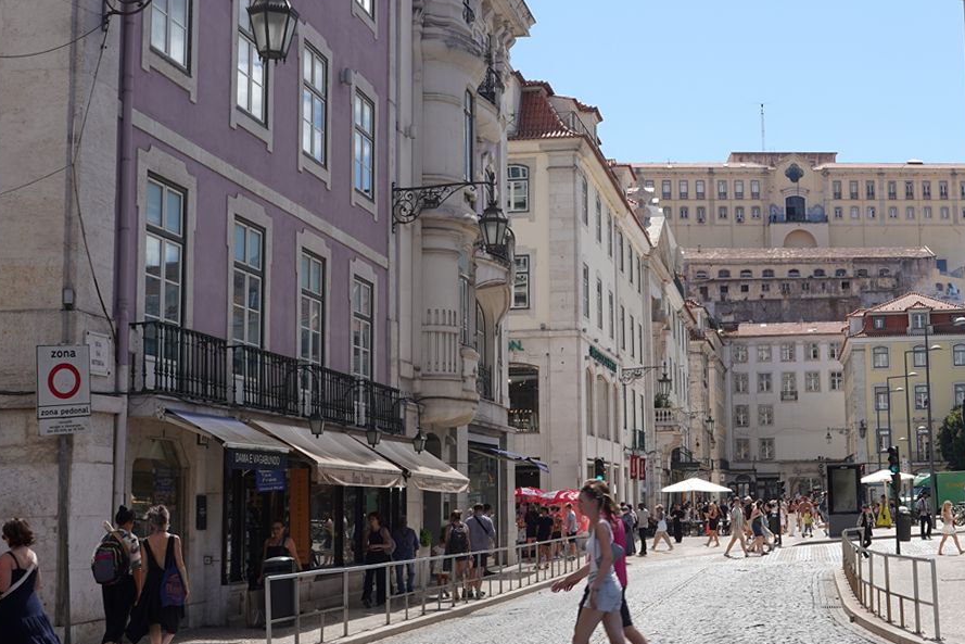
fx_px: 1448
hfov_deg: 35.8
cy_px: 290
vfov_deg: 25.1
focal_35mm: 54
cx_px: 758
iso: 100
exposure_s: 1/100
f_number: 14
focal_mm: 24
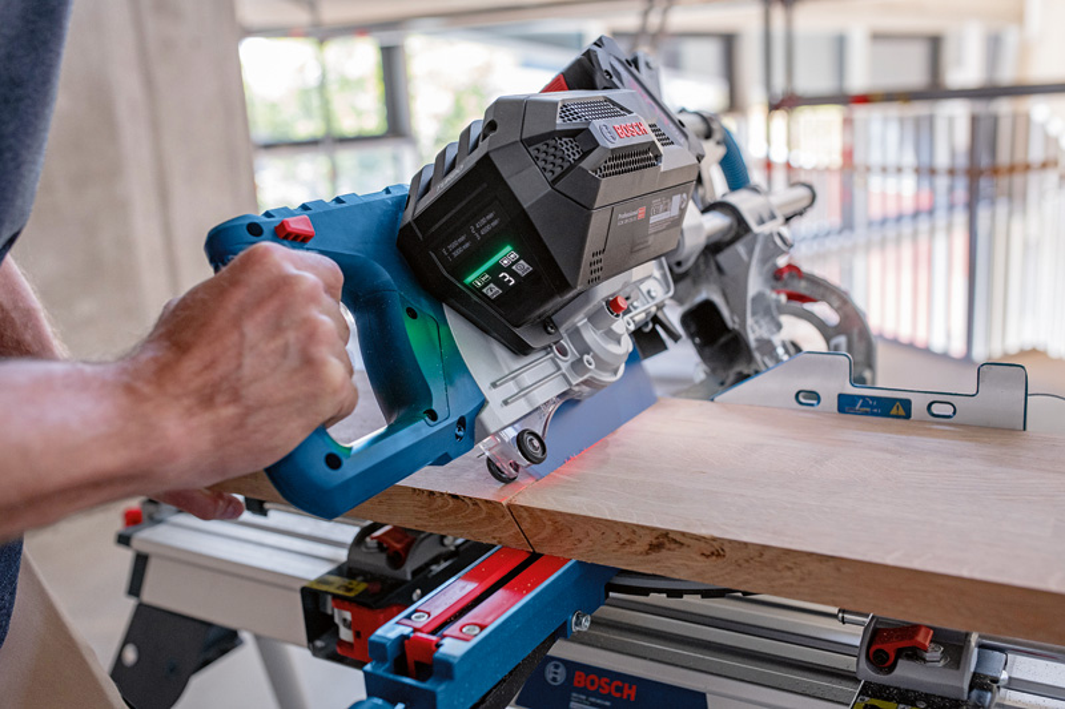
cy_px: 354
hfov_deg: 54.4
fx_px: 1035
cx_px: 532
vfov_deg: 37.8
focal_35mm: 35
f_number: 4
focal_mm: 35
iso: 800
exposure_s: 1/160
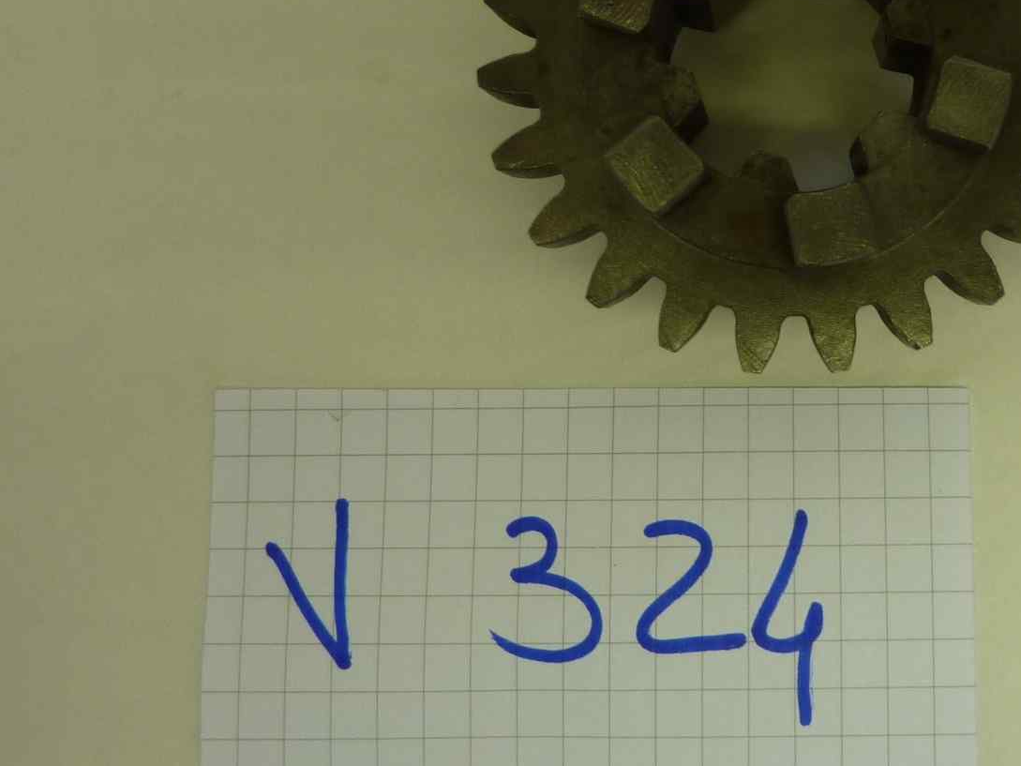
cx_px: 794
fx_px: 1386
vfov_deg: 29.7
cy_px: 95
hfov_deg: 39.1
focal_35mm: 47
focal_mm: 4.1
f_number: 3.3
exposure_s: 1/50
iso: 80
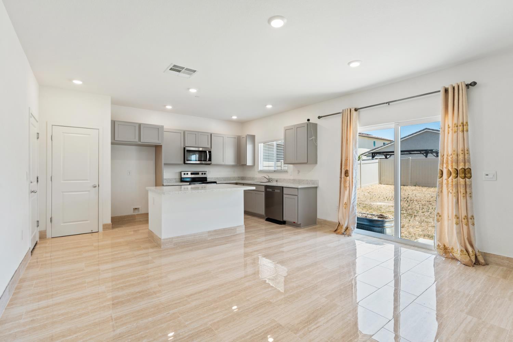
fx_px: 237
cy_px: 171
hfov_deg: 94.6
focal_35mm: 17
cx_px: 256
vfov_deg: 71.7
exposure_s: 1/15
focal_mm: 16.6
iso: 320
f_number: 8
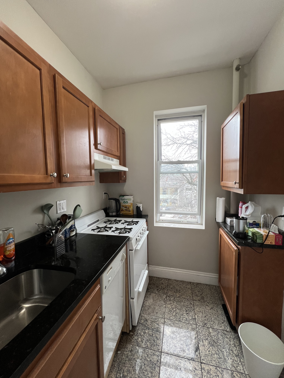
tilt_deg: -3.4
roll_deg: +1.0
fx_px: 142
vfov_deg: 106.2
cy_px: 189
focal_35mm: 13
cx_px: 142
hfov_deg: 89.9
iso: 100
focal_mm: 1.57
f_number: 1.8
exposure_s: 1/120
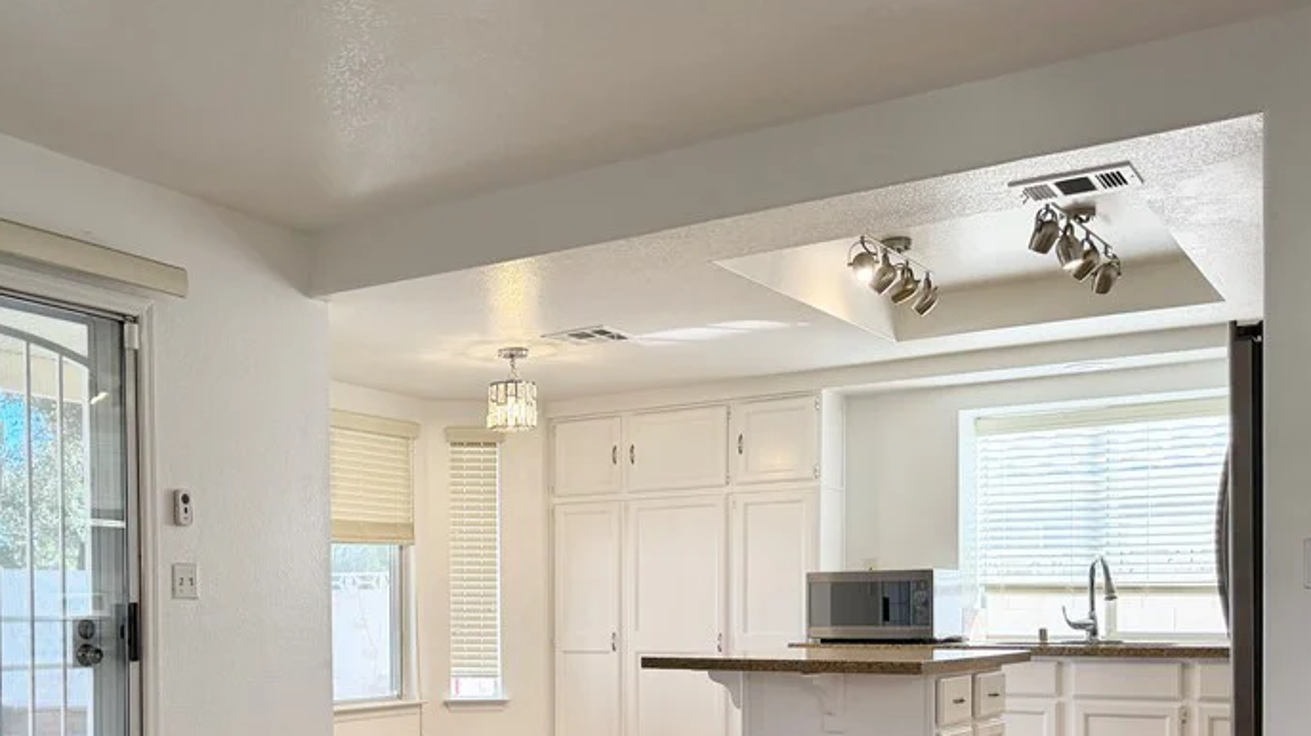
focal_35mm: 39
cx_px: 401
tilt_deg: -1.3
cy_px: 624
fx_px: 1355
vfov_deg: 29.5
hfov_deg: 50.4
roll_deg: -0.2
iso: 160
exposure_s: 1/214
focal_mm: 6.76
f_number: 1.78
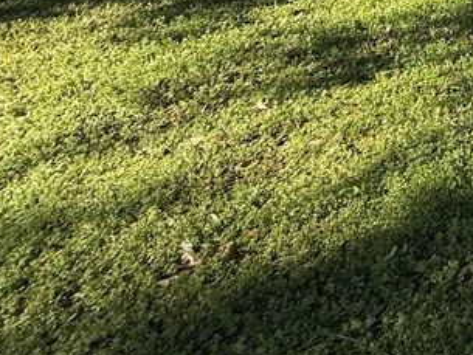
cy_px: -220
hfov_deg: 24.9
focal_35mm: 47
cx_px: 783
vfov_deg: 22.9
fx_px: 642
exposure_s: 1/770
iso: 50
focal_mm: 2.22
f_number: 2.2
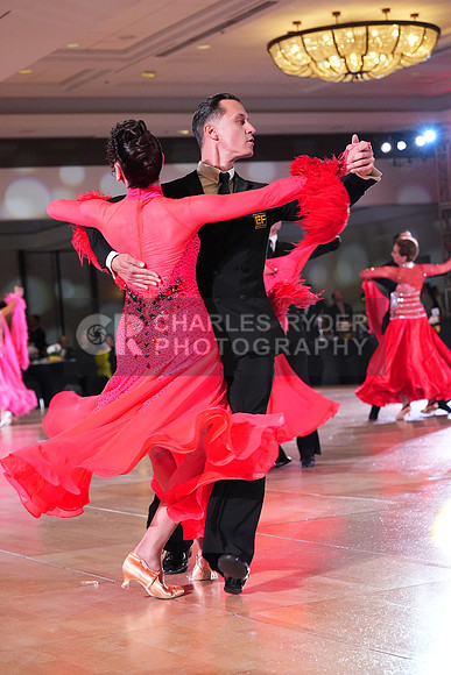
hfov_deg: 16.9
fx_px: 1521
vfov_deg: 25.1
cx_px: 226
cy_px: 338
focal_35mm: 81
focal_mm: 81
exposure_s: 1/400
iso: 8000
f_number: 5
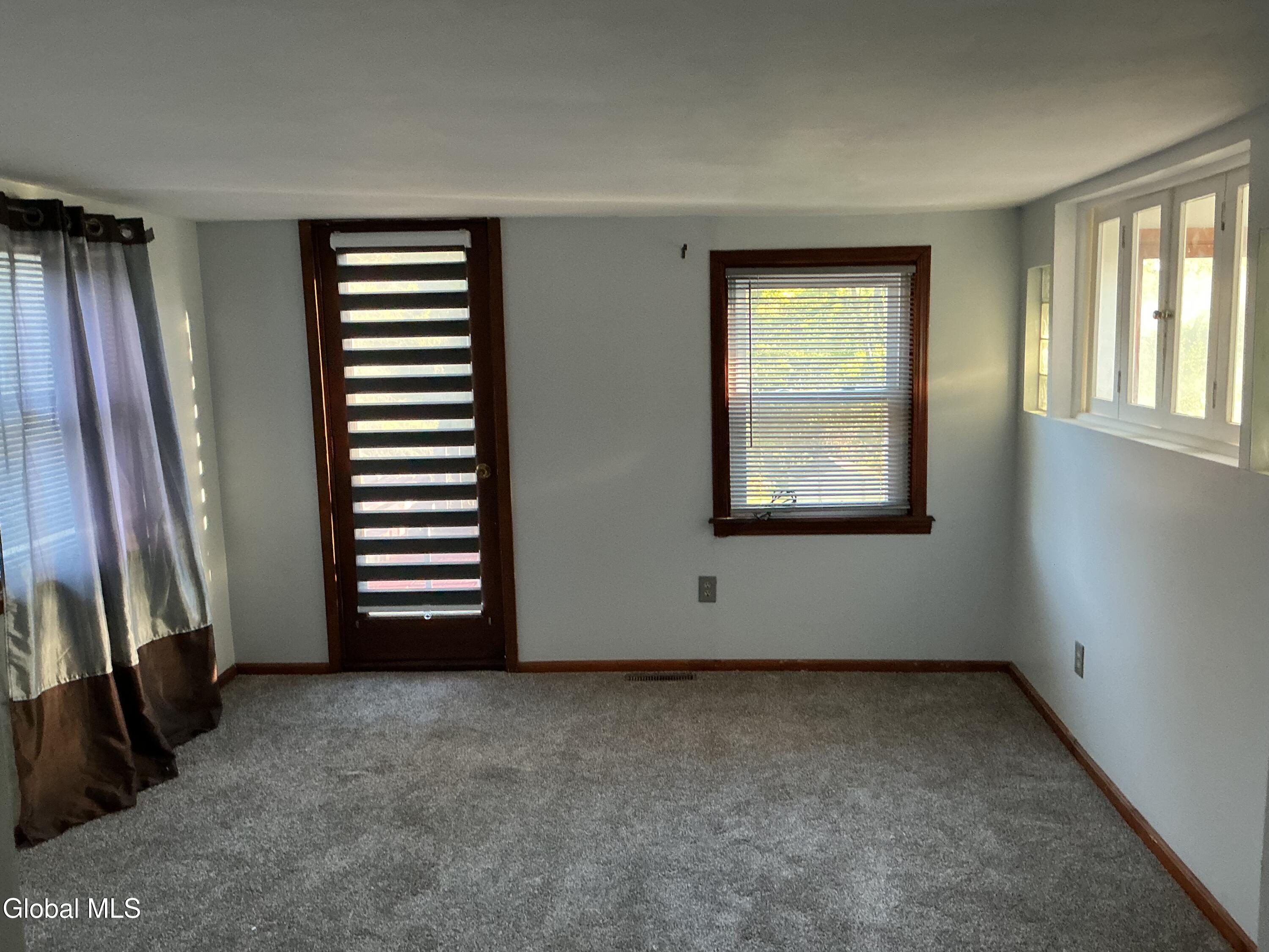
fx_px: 1063
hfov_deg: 61.7
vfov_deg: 48.2
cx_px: 634
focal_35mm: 29
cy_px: 476
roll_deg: +1.6
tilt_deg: -7.2
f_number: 1.8
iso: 200
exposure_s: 1/60
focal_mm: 3
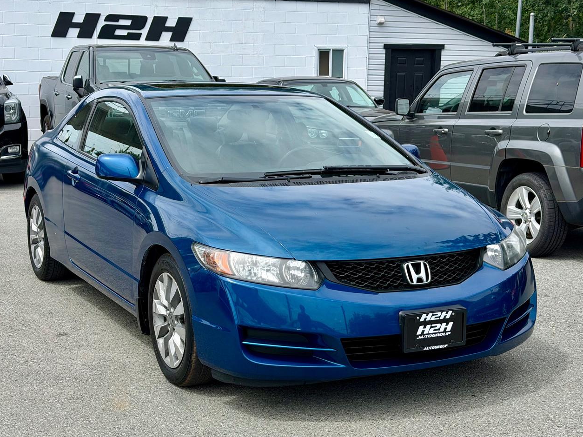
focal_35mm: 49
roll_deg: -0.6
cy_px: 219
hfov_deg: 38.9
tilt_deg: -9.7
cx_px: 295
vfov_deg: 29.7
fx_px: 825
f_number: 1.78
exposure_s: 1/4098
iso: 80
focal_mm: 6.76
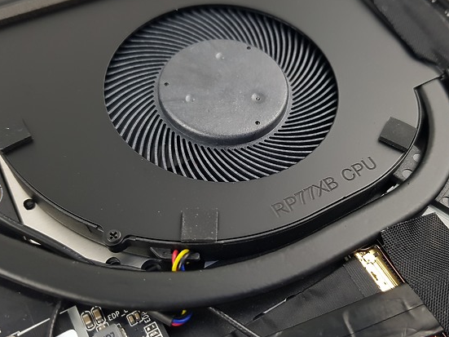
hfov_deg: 53.8
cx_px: 257
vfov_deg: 41.8
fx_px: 441
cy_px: 169
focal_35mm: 34
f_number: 1.7
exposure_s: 1/120
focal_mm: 4.3
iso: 100
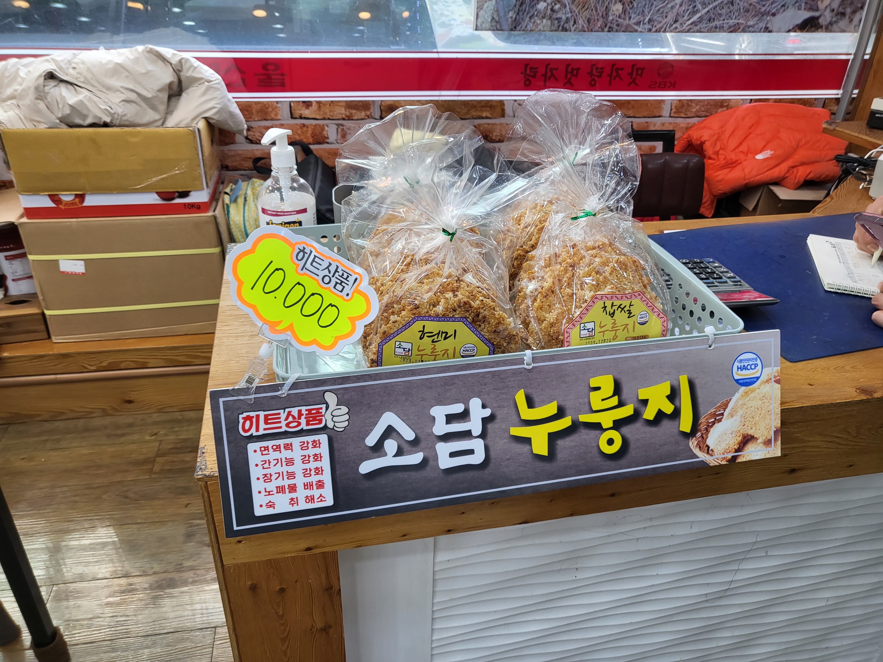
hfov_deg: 67.3
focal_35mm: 26
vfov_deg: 53.1
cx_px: 442
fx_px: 663
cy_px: 331
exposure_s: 1/120
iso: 100
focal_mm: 4.25
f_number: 1.8
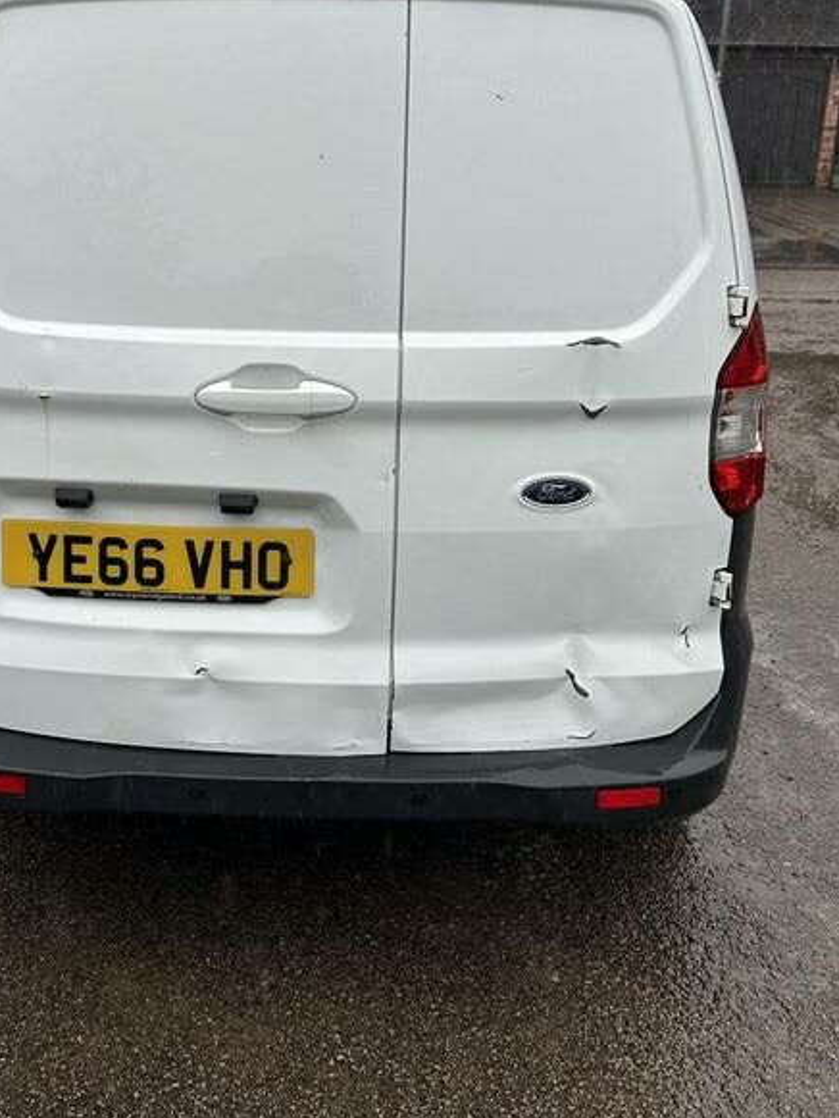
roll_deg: -2.0
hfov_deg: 38.4
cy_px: 475
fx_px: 1195
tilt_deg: -15.6
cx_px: 318
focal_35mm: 37
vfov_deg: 50.0
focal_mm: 6.86
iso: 80
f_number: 1.78
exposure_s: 1/444
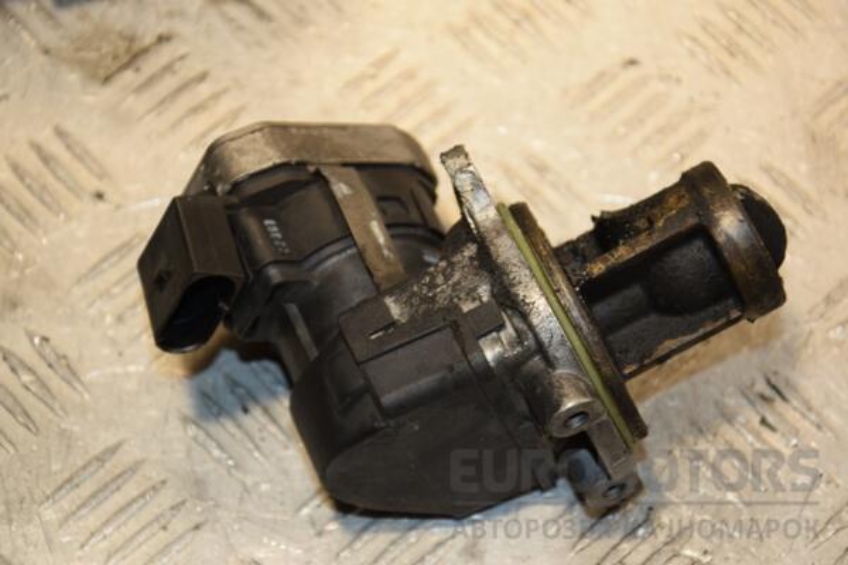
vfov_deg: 12.2
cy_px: 282
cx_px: 424
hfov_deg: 18.2
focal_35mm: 112
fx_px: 2650
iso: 800
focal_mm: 75
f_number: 5.3
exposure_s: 1/160
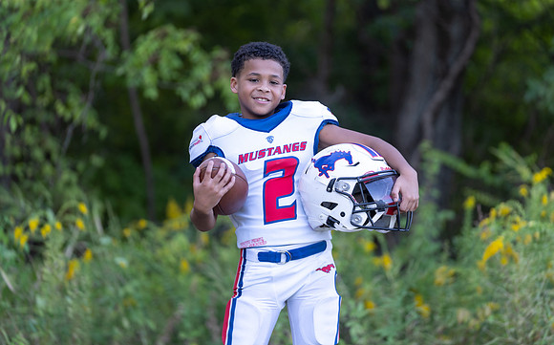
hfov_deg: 13.9
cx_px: 278
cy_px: 159
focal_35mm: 151
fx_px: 2274
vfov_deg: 8.7
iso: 320
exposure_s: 1/320
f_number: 2.8
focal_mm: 147
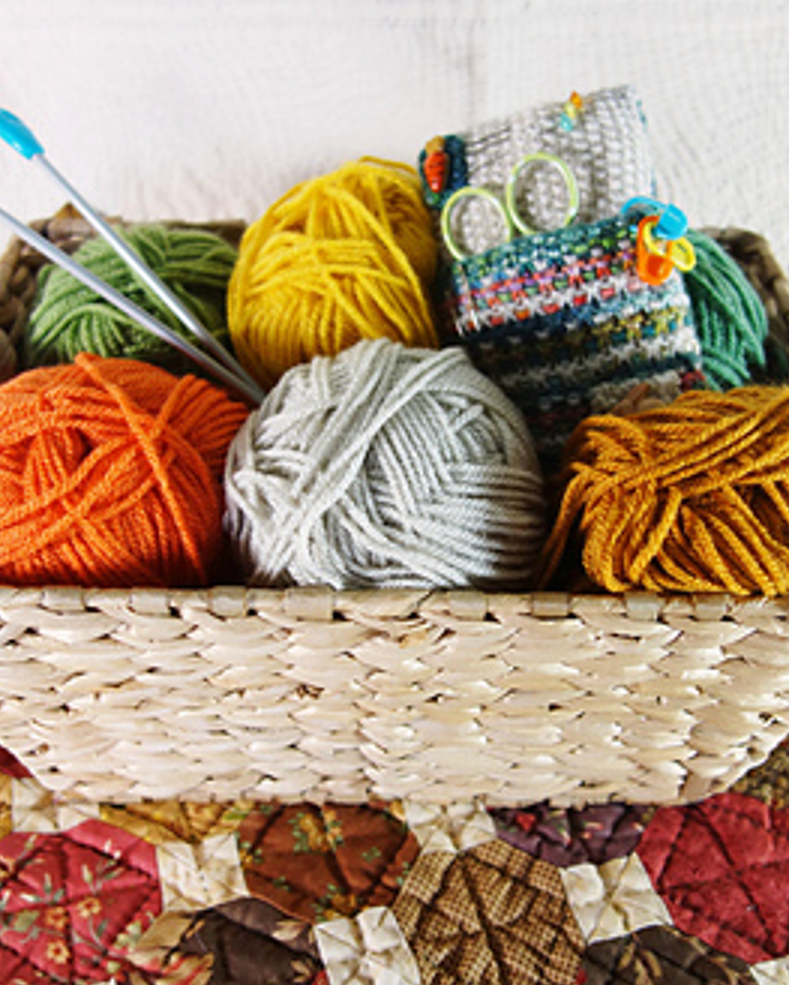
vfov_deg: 45.8
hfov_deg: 37.4
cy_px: 488
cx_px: 393
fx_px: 1166
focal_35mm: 40
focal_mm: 10.4
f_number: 1.8
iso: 125
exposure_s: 1/80
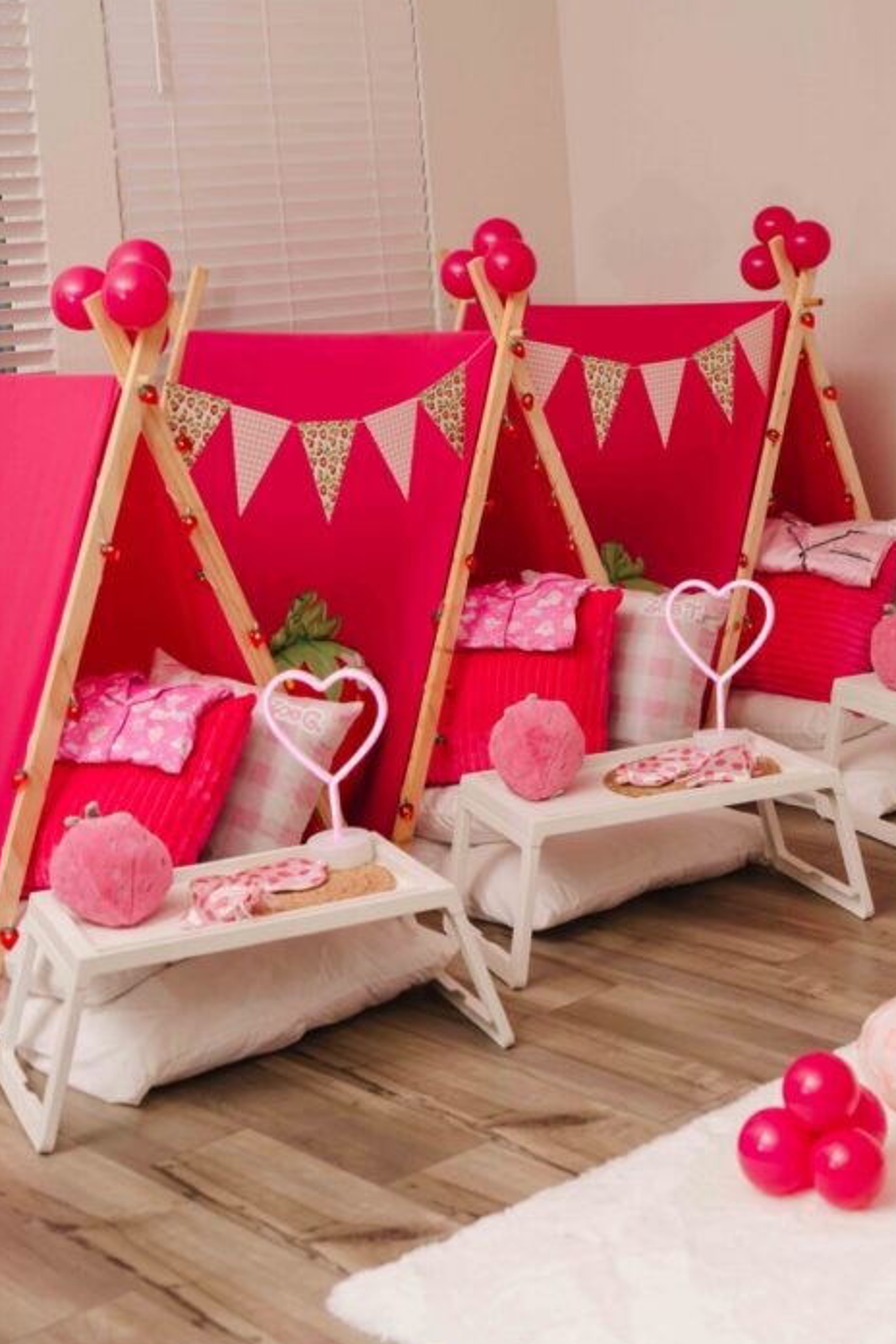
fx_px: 2202
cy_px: 436
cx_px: 597
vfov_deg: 33.6
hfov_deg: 22.9
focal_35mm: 59
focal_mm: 38
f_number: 2.8
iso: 100
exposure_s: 1/250
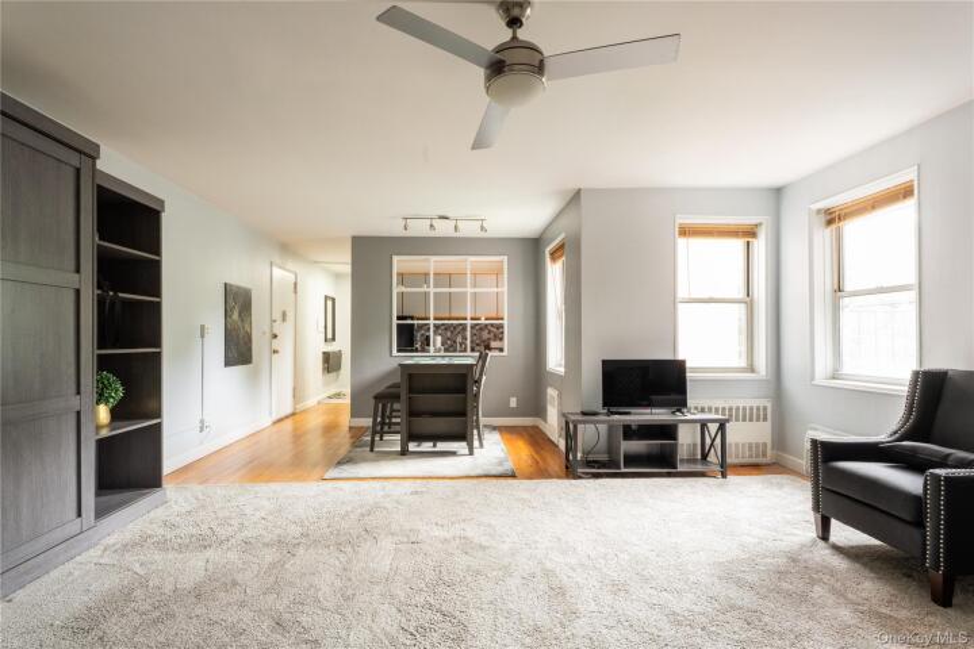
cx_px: 487
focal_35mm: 16
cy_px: 324
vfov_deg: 73.7
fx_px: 433
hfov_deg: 96.7
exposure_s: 1/1.25
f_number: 13
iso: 800
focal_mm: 16
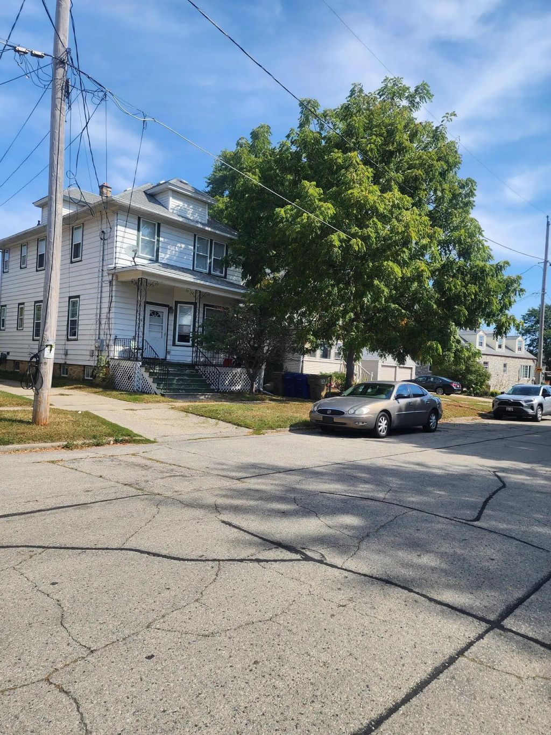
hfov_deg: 58.9
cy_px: 368
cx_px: 276
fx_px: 488
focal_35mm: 23
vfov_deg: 73.9
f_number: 1.8
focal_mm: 6.4
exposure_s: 1/773
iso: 12
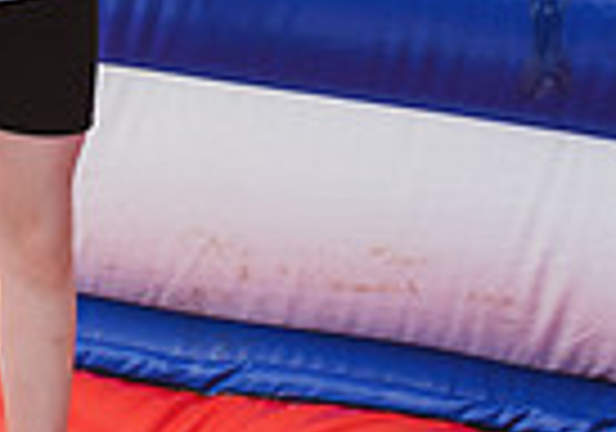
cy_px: -281
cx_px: -191
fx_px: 2208
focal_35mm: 127
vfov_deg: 10.6
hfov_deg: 15.1
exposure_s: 1/1250
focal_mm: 27
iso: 400
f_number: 4.5
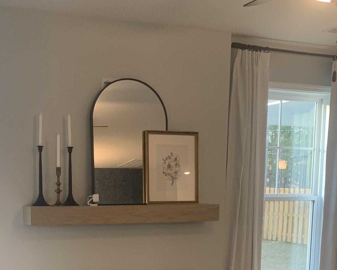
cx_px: 102
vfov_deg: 25.1
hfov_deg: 32.1
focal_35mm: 58
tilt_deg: -6.2
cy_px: 261
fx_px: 578
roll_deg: -0.5
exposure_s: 1/60
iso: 80
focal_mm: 4.25
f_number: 1.8
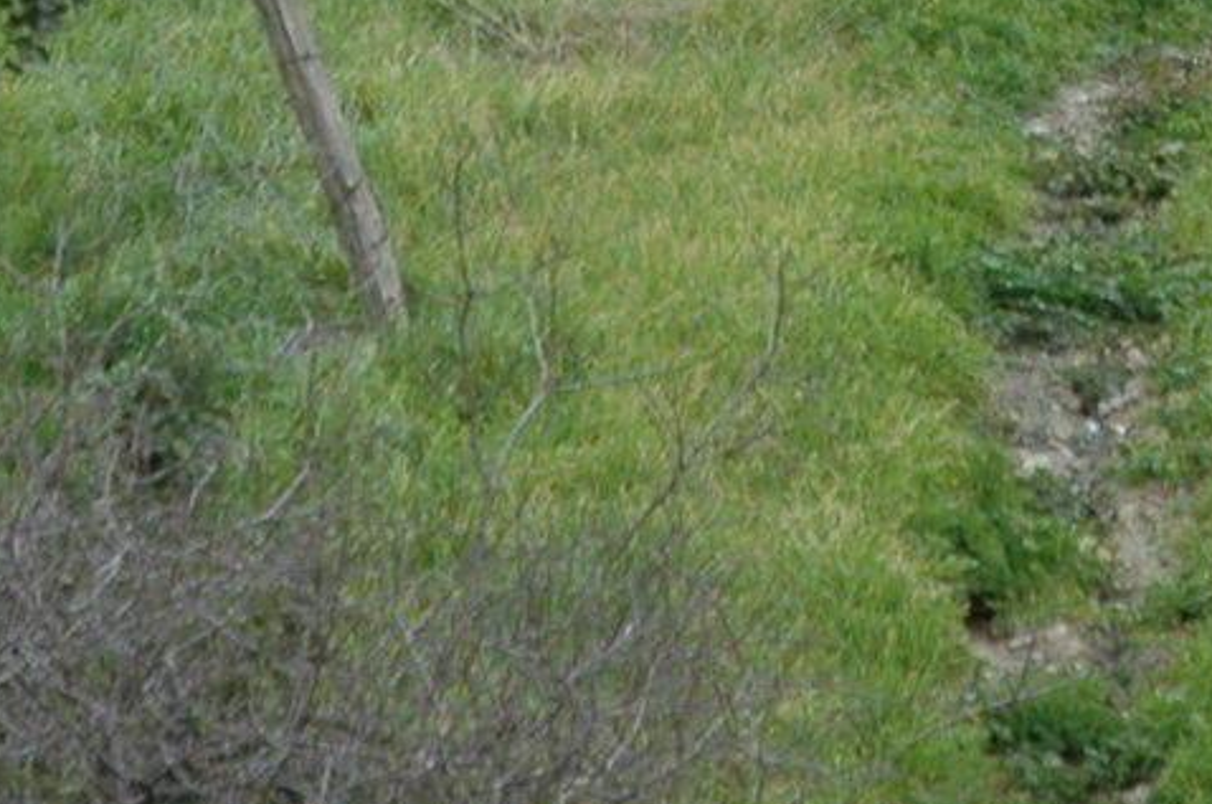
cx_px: 956
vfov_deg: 3.4
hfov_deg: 5.2
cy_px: -1004
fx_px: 13242
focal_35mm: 394
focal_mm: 56
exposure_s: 1/125
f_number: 5.6
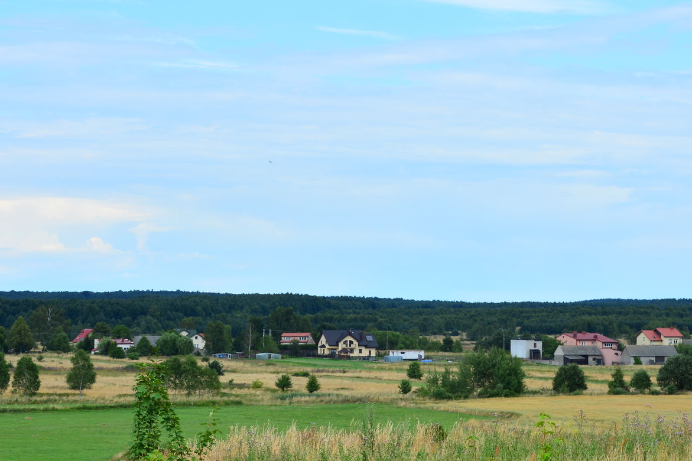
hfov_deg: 16.6
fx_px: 2364
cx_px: 466
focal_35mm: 123
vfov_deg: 11.1
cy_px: 274
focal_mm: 50
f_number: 10
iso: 160
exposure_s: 1/200
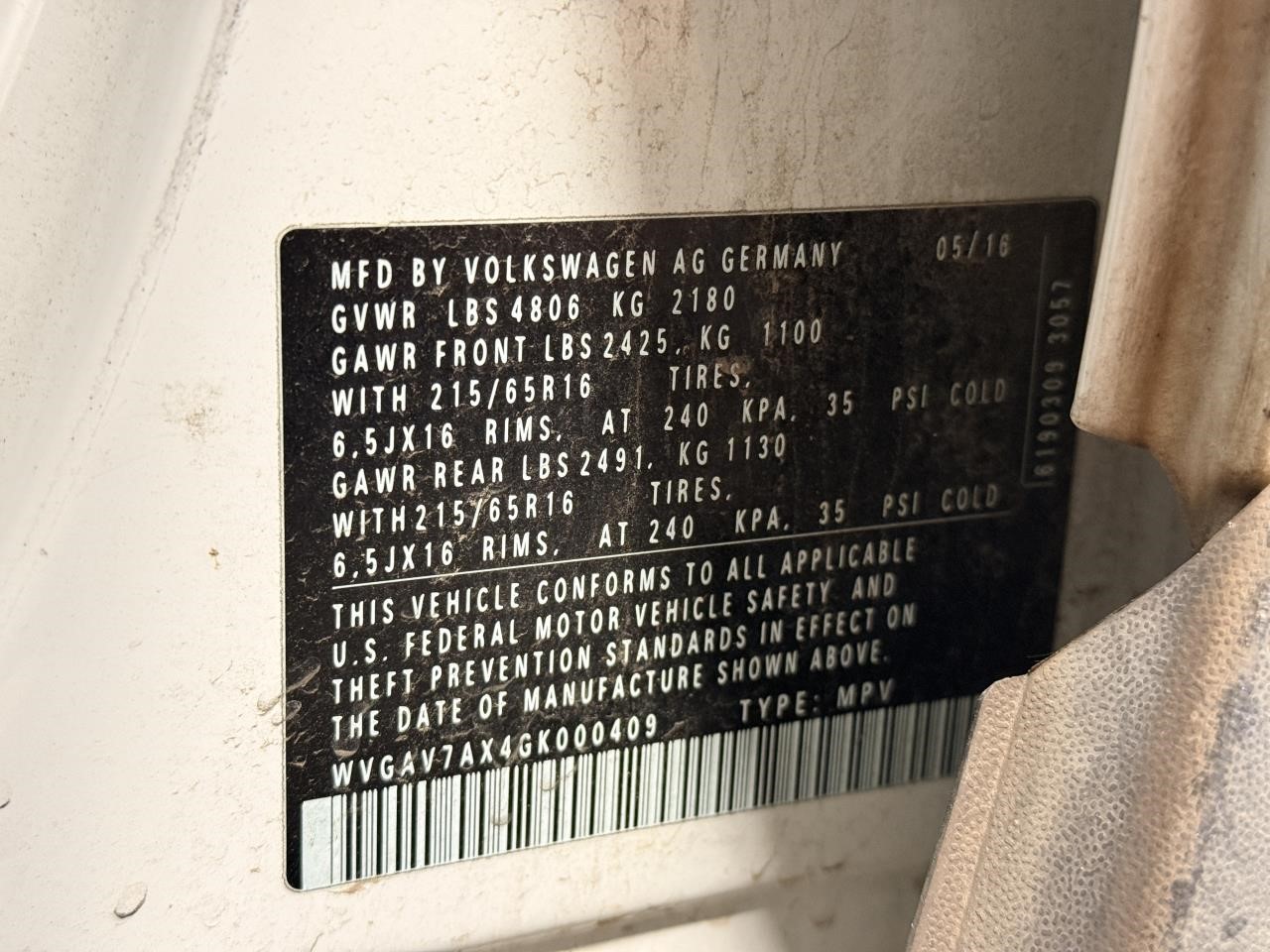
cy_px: 476
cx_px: 635
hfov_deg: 39.7
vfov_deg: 30.3
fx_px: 1761
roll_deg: -2.5
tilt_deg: -18.2
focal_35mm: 48
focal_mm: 6.76
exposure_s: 1/46
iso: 250
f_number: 1.78
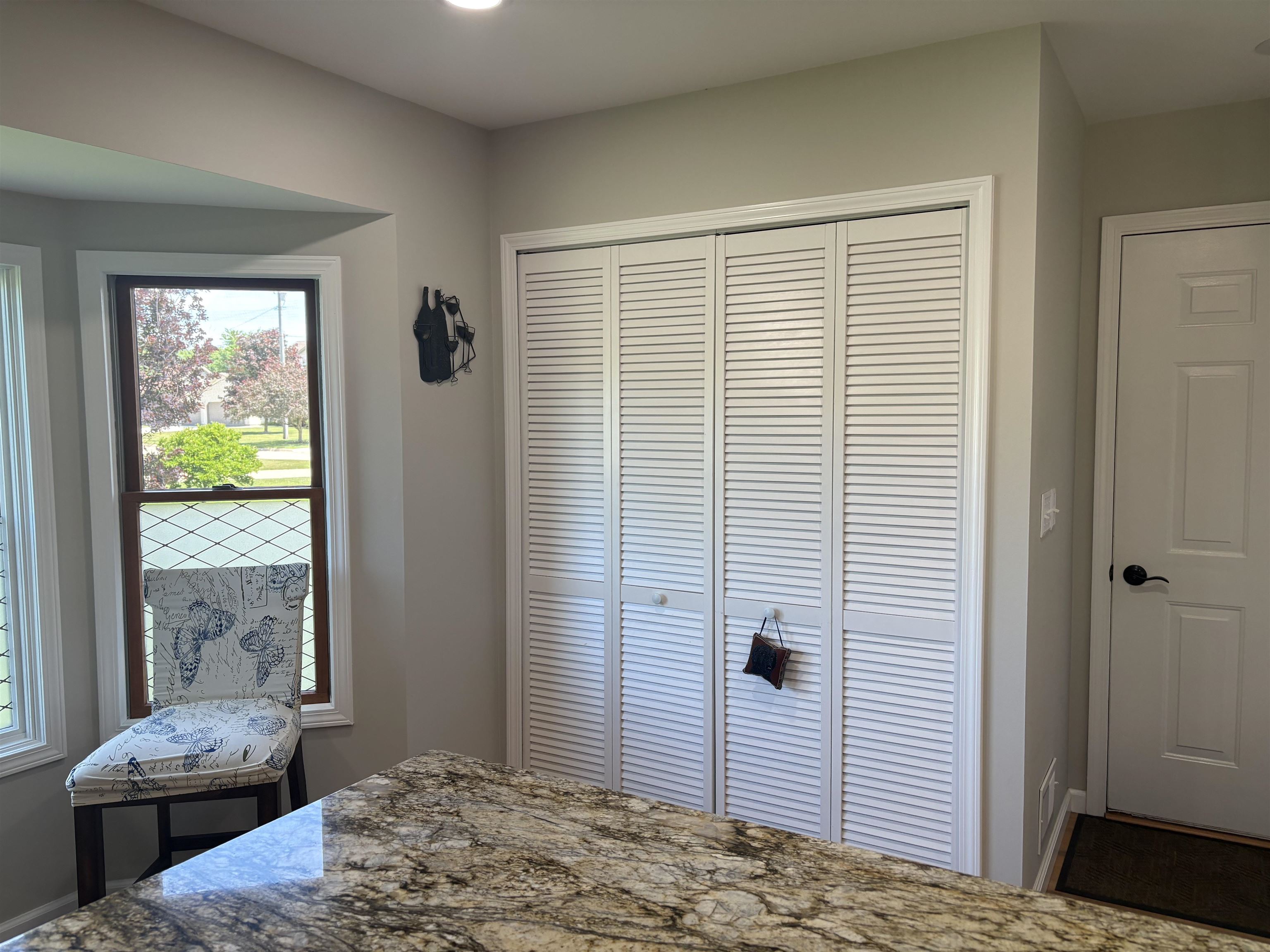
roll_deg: +1.2
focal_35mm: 26
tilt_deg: -4.0
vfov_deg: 53.1
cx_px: 635
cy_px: 476
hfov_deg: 67.3
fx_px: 954
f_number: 1.6
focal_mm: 5.96
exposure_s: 1/120
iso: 80
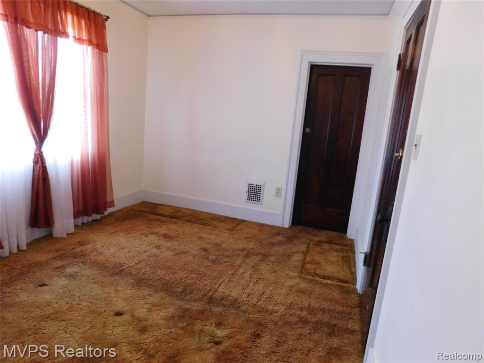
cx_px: 242
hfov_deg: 73.9
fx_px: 322
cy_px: 182
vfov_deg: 58.9
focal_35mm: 23
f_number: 3
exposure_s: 1/25
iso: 400
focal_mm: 4
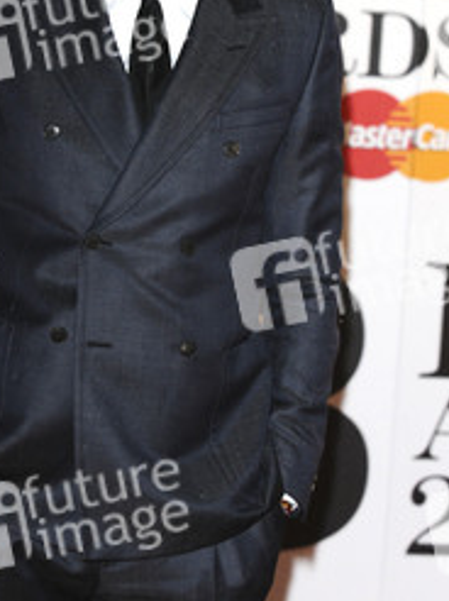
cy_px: 151
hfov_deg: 6.9
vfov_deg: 9.2
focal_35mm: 216
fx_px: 3742
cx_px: 135
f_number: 5
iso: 640
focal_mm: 92
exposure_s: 1/160
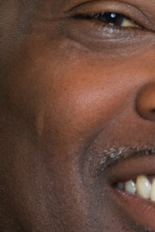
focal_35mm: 385
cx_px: 127
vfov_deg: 5.3
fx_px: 2486
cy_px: 423
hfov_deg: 3.6
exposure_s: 1/80
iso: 160
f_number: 2.8
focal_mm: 59
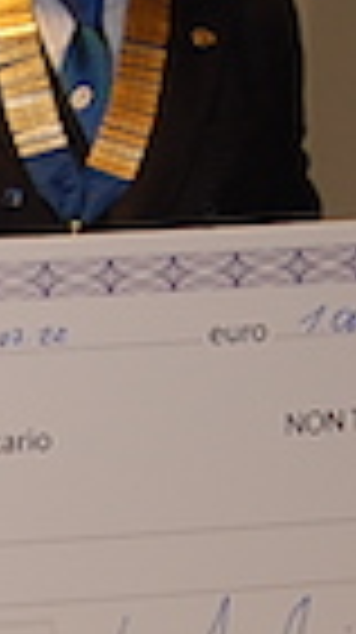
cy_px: 506
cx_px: -338
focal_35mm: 172
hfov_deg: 6.8
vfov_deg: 12.5
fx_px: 2895
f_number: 3.8
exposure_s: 1/60
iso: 400
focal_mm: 22
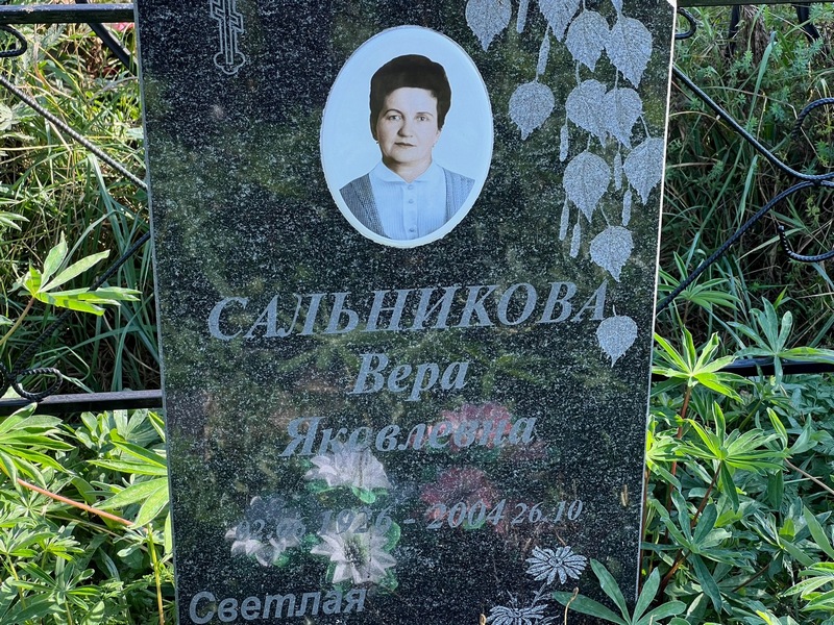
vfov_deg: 19.1
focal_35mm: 77
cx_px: 417
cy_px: 312
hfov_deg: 25.3
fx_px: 1855
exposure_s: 1/189
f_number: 2.8
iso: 32
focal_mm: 9
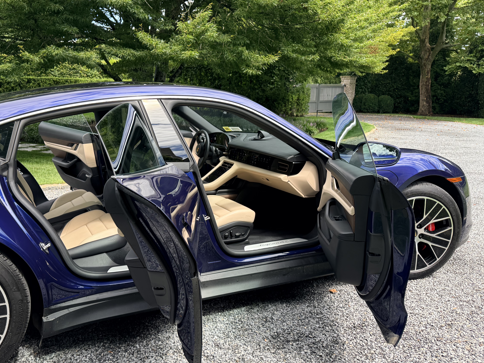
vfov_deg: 46.8
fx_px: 419
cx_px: 199
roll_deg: -0.1
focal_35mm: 30
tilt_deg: -10.2
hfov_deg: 59.6
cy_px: 179
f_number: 1.78
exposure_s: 1/1106
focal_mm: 6.76
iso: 100
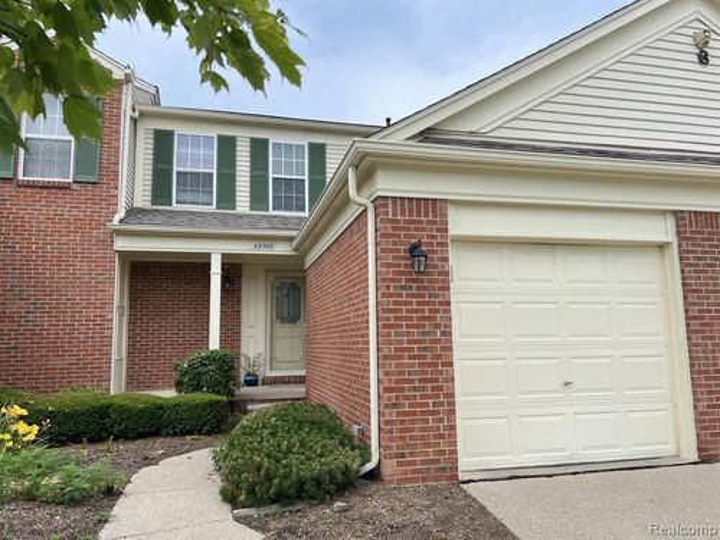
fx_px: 541
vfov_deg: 53.1
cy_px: 270
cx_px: 360
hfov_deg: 67.3
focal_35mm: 26
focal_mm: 5.7
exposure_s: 1/1621
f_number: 1.5
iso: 50
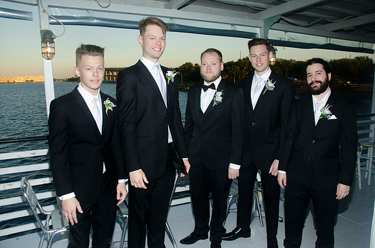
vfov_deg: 47.7
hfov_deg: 67.5
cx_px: 188
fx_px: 281
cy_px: 124
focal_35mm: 27
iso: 100
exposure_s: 1/125
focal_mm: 18
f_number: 5.6
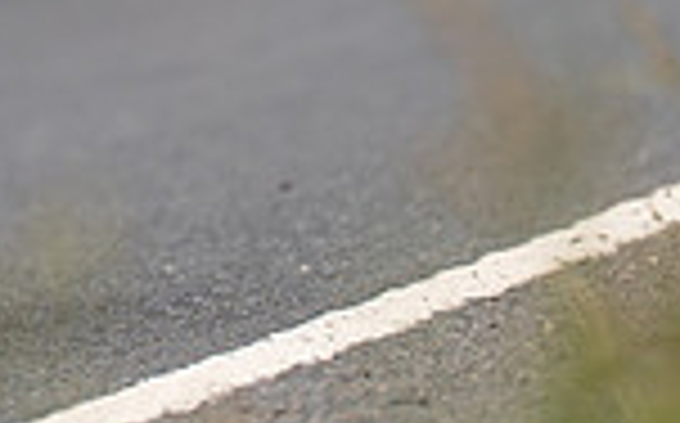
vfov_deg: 1.1
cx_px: -343
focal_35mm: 1154
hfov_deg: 1.8
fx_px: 21362
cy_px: -406
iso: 160
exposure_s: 1/1250
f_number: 3.2
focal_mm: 200
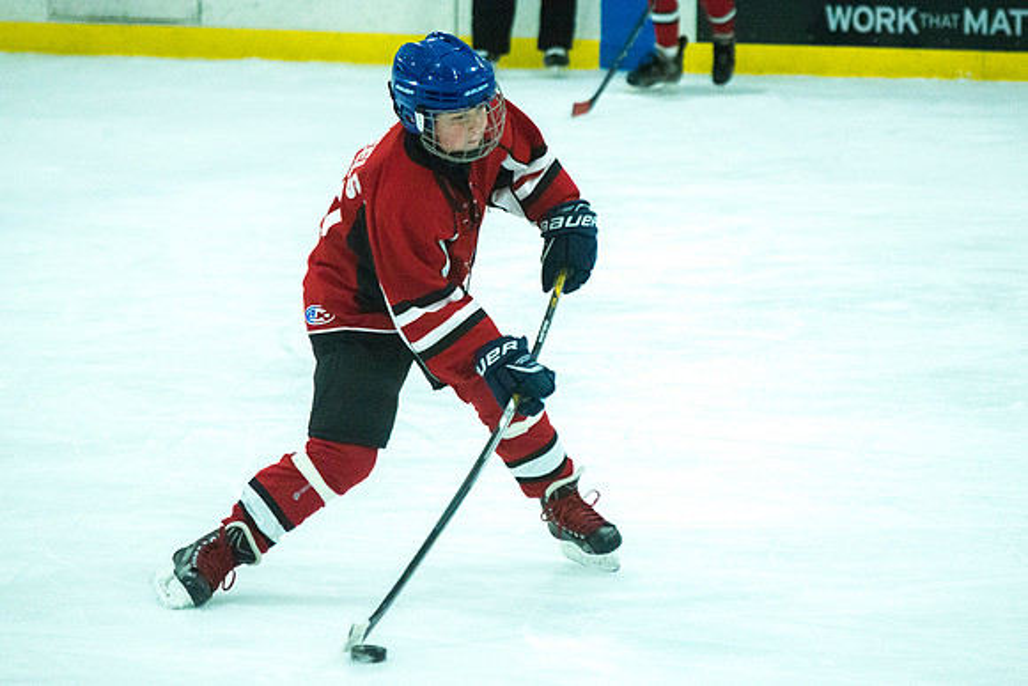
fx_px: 6553
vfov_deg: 6.0
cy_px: 357
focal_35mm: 229
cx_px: 551
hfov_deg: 9.0
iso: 6400
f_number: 5.6
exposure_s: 1/1250
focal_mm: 195
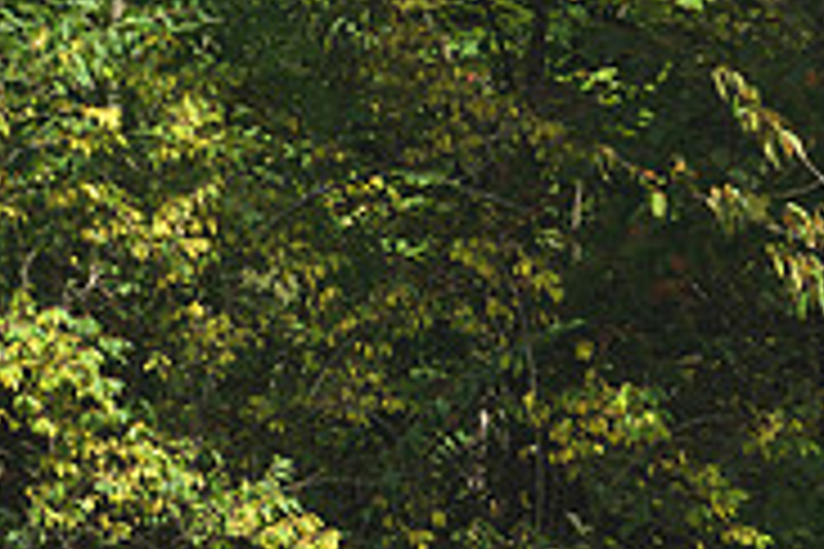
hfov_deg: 1.7
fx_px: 28334
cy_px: 850
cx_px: 212
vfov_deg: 1.1
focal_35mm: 1238
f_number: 5.6
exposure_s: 1/1000
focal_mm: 260
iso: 200
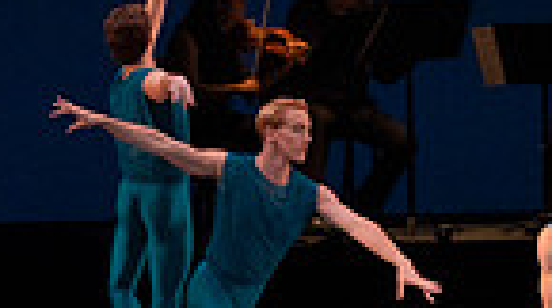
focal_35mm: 680
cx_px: 320
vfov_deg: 1.8
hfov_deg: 3.2
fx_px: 9937
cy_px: 59
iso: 8000
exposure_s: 1/400
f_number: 7.1
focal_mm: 162
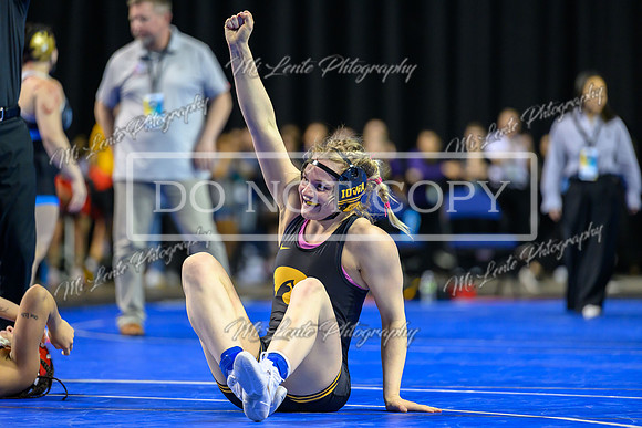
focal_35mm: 227
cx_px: 297
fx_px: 4043
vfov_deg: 6.1
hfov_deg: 9.1
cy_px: 211
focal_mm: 200
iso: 2500
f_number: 2.8
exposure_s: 1/800
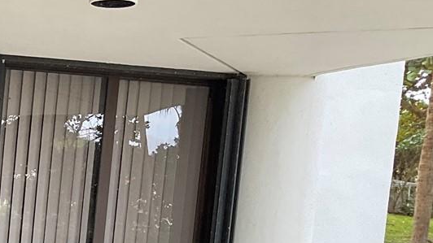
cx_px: -190
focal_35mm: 95
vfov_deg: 12.3
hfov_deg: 19.9
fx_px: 1091
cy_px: 336
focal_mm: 3
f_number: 1.8
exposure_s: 1/122
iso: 25
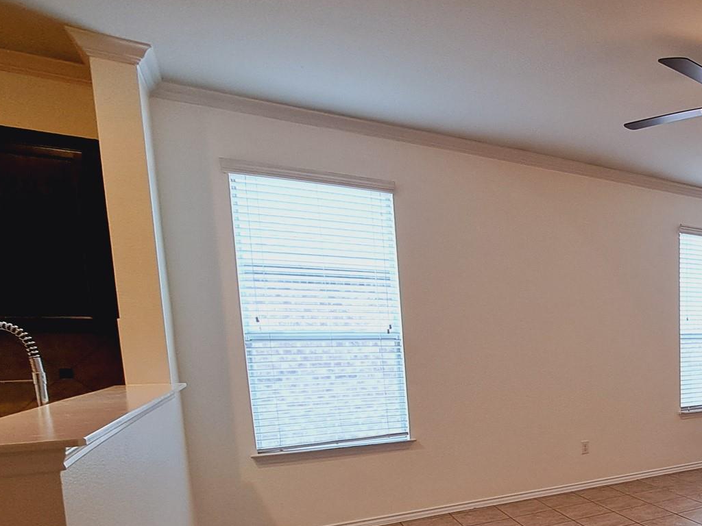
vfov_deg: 49.8
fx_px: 527
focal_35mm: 26
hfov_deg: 55.0
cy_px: 423
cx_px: 674
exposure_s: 1/40
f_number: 2.2
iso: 50
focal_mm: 1.74
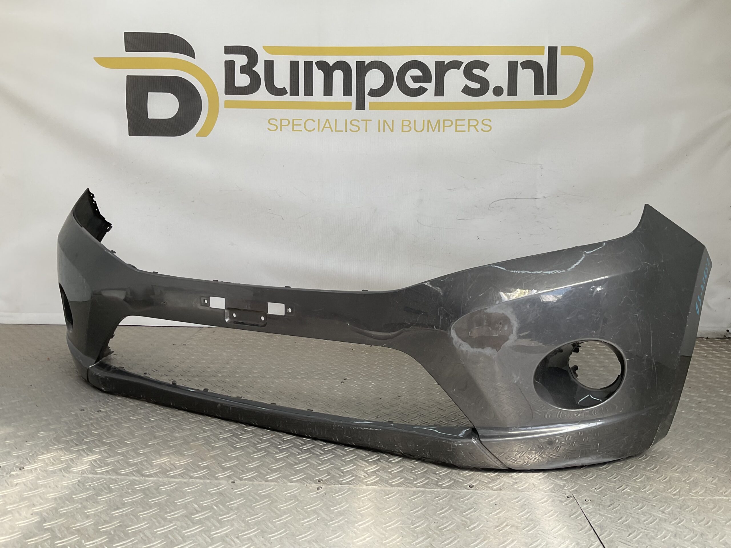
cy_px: 274
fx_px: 612
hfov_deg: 61.7
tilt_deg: -9.6
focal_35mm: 29
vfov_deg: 48.2
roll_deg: -3.2
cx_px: 366
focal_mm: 3
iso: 16
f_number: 1.8
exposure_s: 1/386
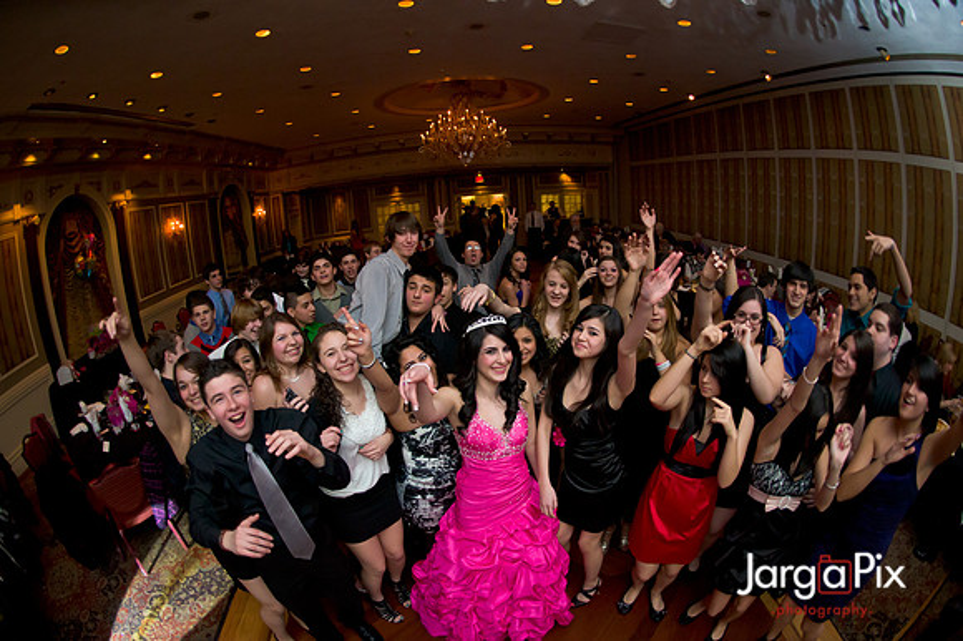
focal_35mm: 16
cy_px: 320
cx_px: 482
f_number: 3.2
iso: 3200
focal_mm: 16
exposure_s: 1/125
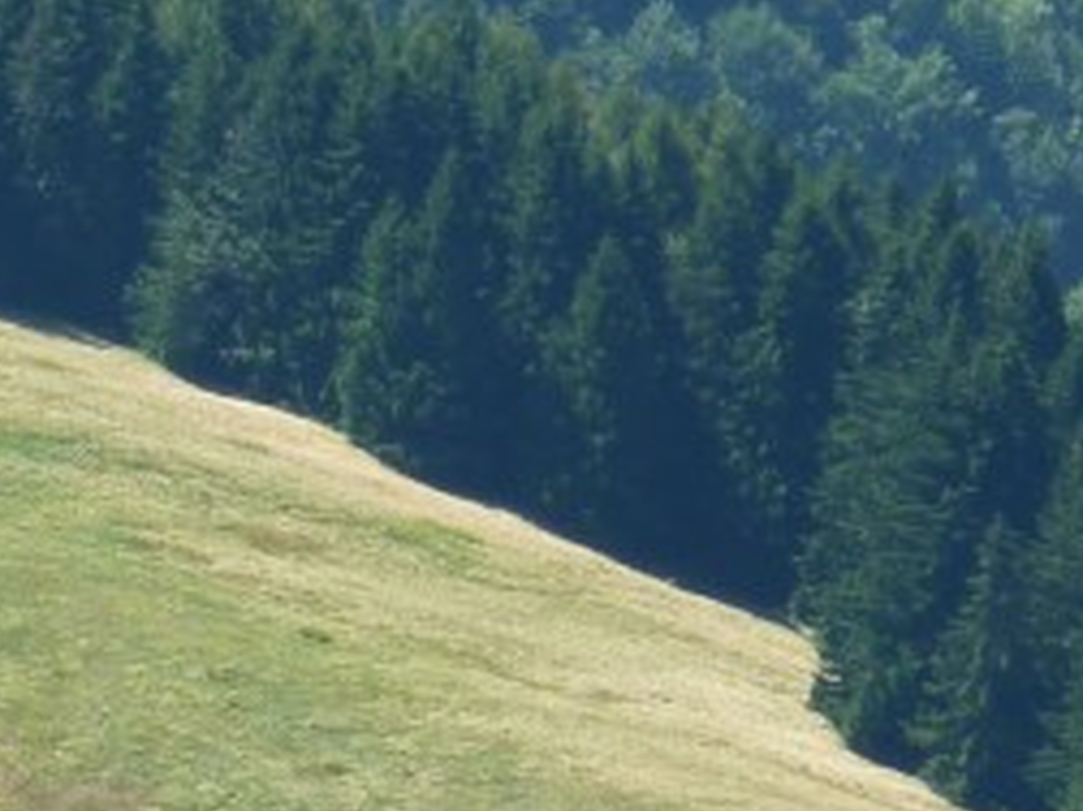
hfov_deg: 1.9
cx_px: 259
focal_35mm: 1037
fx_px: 32428
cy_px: 850
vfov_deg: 1.4
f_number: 4.7
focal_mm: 42.6
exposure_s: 1/250
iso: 80
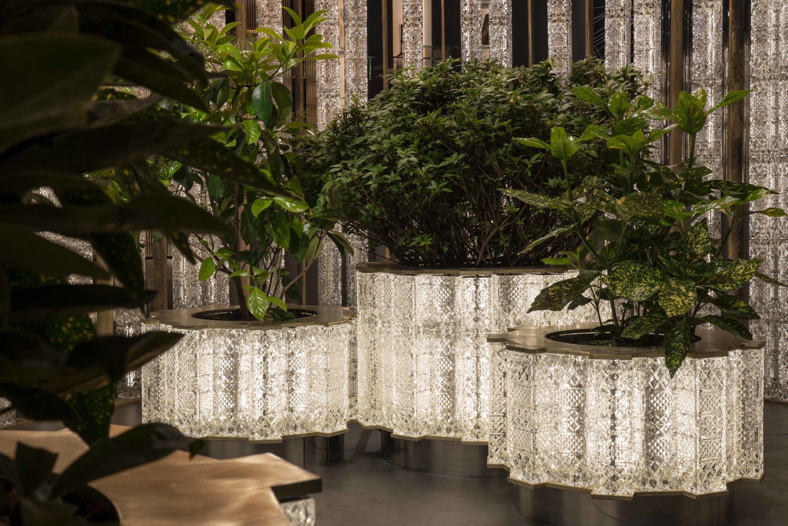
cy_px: 263
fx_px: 1073
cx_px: 394
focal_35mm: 49
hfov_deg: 40.3
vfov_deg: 27.5
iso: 200
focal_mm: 49
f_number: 14
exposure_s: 1/15
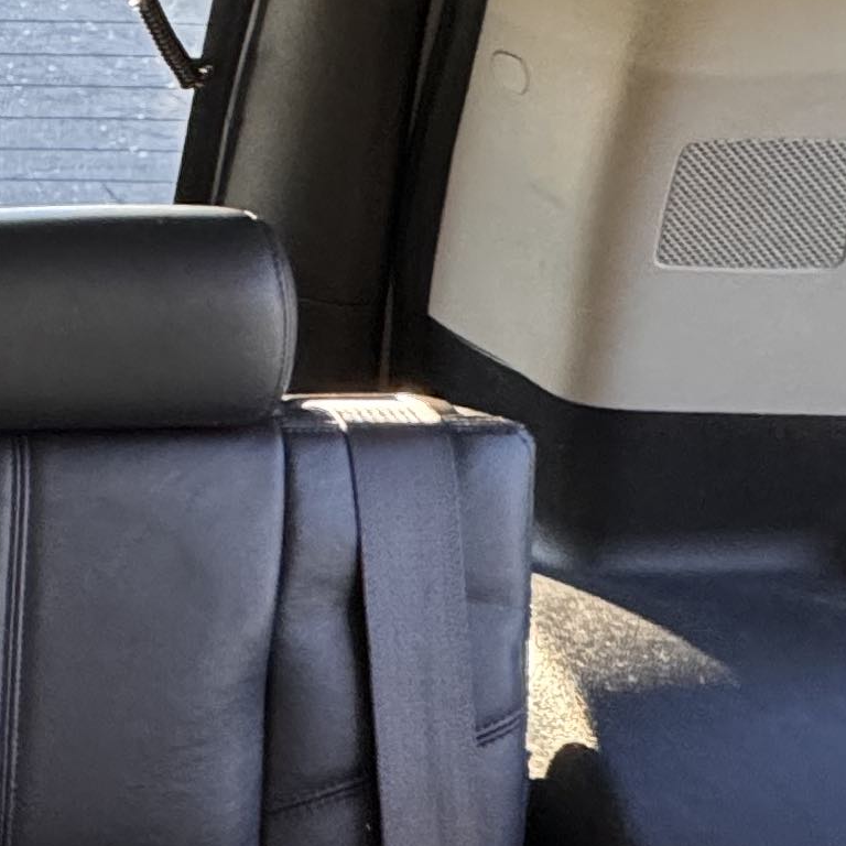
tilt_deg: -25.5
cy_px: 570
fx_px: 1797
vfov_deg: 26.3
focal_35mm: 65
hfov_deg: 19.0
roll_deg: -0.2
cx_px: -748
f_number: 2.2
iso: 400
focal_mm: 2.22
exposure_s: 1/60
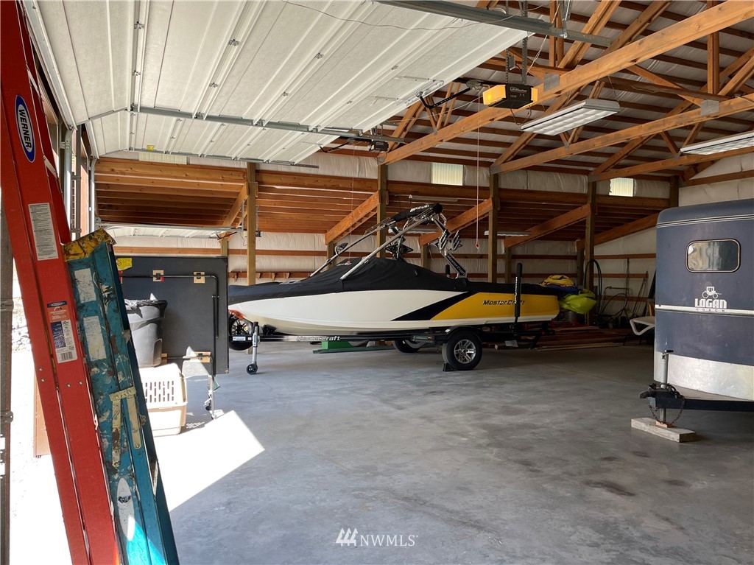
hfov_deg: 67.3
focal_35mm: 26
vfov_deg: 53.0
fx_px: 566
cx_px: 377
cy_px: 282
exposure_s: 1/121
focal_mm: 4.2
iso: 32
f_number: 1.6
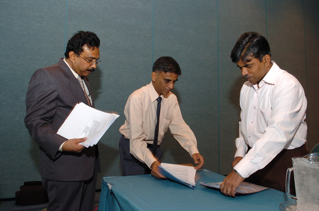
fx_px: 239
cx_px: 160
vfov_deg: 47.7
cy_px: 106
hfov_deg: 67.5
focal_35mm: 27
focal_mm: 18
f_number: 4.5
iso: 400
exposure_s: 1/15
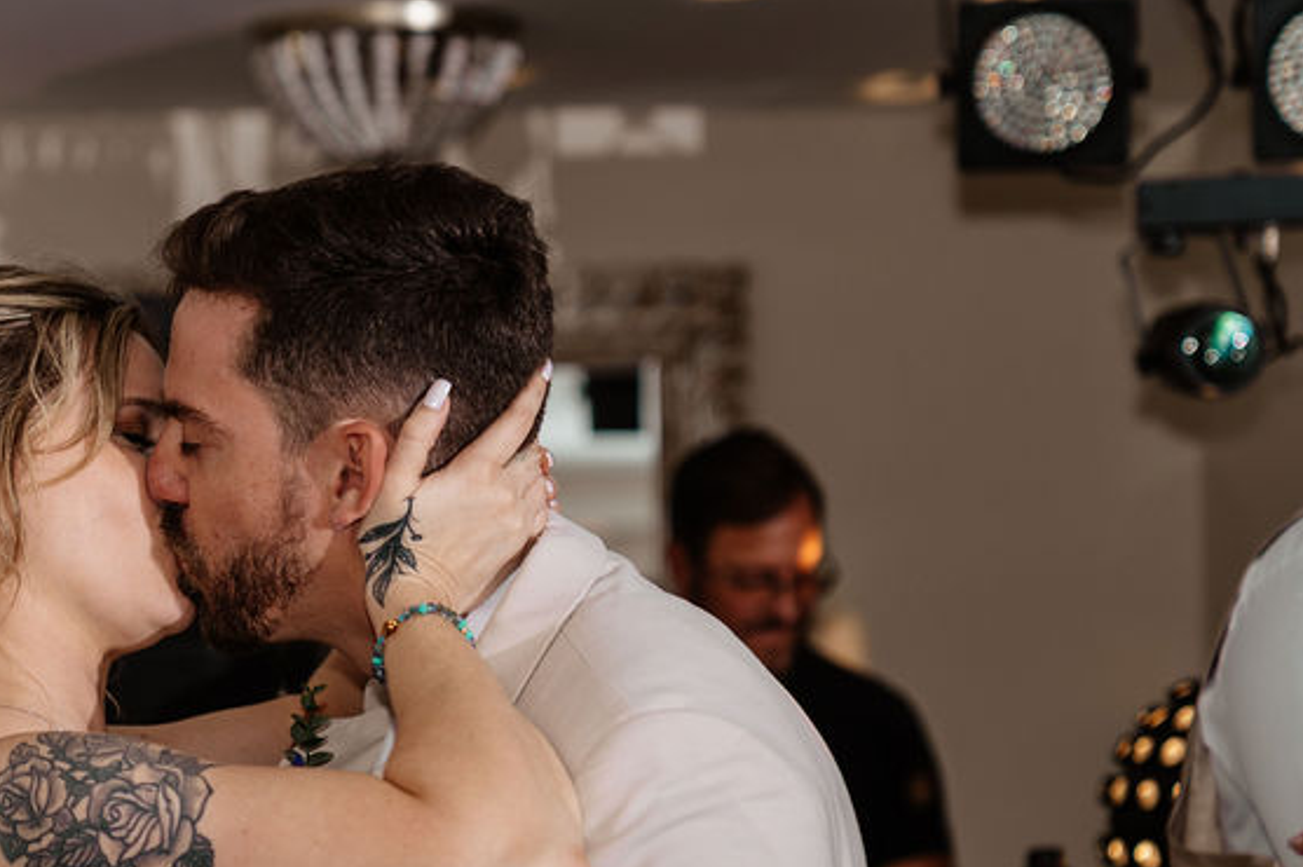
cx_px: 347
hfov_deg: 15.8
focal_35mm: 129
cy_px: 662
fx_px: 4666
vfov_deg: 10.6
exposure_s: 1/250
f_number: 2.8
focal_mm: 70
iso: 125
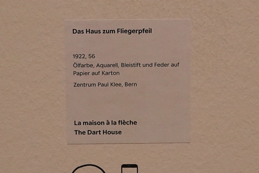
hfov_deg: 73.7
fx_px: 173
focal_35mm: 24
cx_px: 130
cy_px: 86
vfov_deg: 53.1
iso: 3200
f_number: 4.5
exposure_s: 1/80
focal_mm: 24
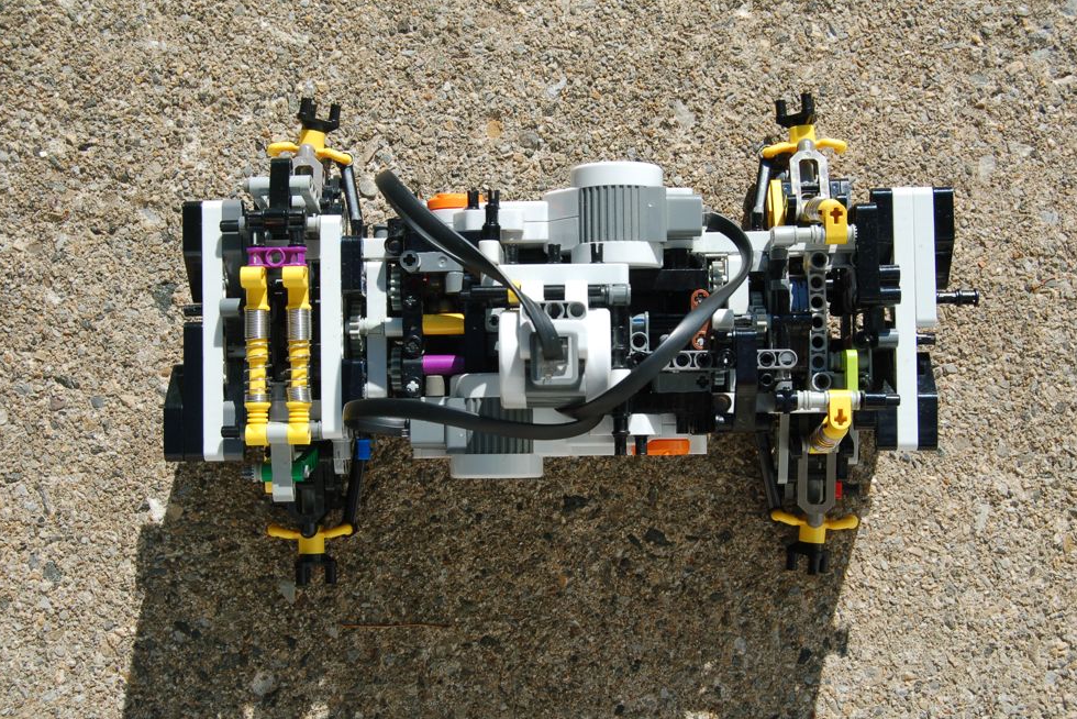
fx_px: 1601
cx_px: 540
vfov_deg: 25.3
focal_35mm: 54
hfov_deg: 37.2
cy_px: 363
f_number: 8
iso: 200
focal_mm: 35
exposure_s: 1/320
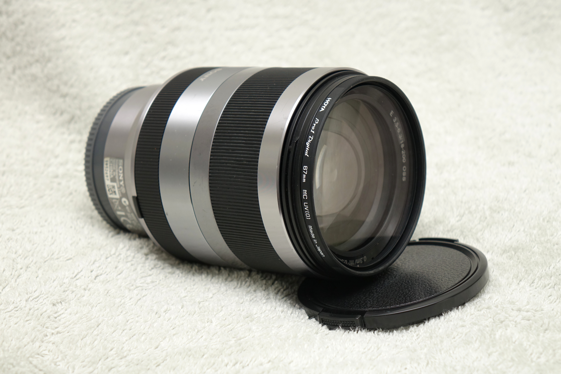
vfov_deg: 16.5
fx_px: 1293
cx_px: 280
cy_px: 187
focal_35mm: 83
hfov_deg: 24.5
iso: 200
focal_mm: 30.3
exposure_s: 1/60
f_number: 4.5
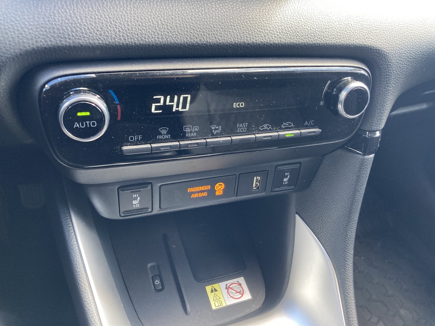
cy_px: 163
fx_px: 352
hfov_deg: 63.4
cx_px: 218
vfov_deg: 49.7
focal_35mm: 28
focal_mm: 3.99
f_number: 1.8
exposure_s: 1/61
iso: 80
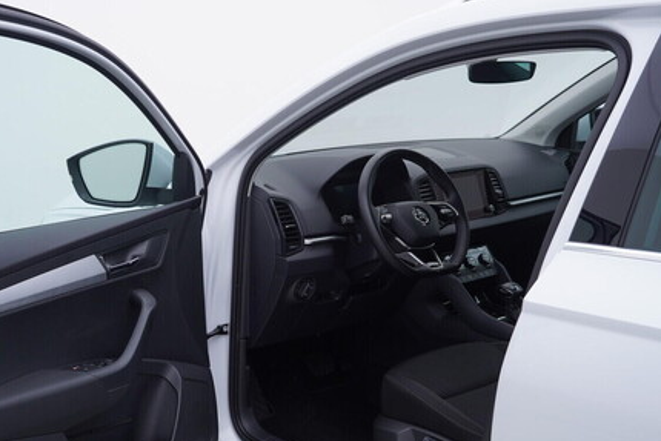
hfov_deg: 42.4
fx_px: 845
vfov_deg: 29.1
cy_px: 277
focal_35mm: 46
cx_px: 244
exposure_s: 1/60
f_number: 3.5
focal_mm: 24
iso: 125
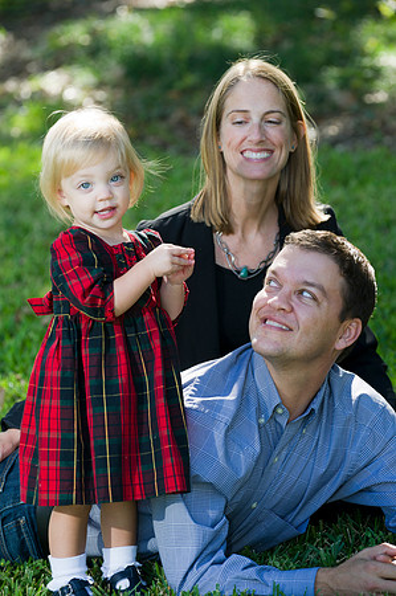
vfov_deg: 14.7
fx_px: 2315
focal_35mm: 140
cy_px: 298
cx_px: 198
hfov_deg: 9.8
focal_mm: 140
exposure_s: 1/160
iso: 250
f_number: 4
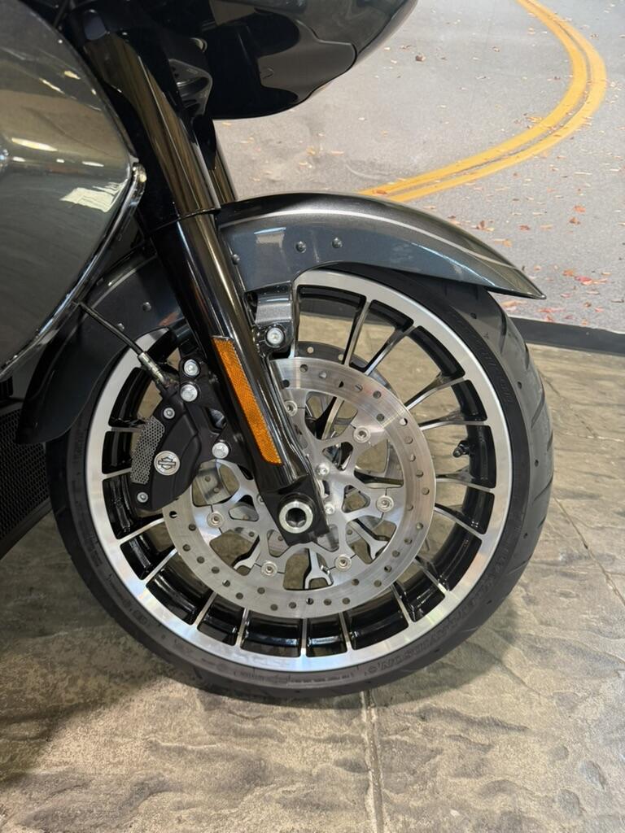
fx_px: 578
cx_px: 312
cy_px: 416
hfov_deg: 56.8
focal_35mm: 24
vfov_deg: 71.6
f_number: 1.78
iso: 200
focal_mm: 6.76
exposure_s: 1/60
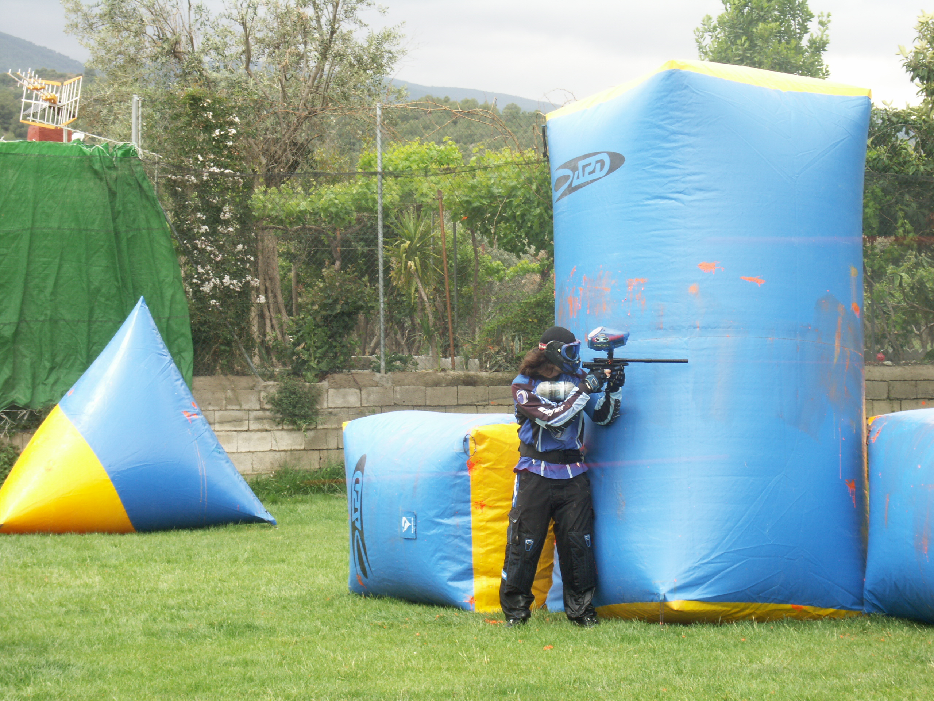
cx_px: 467
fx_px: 2833
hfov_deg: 18.7
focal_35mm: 105
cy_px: 350
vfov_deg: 14.1
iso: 64
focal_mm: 26.91
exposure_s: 1/60
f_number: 7.1
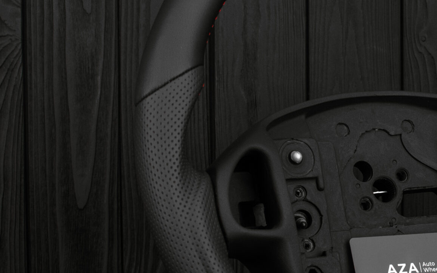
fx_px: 1407
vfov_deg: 11.1
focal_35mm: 118
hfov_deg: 17.4
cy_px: 165
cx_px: 393
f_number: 6.3
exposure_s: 1/125
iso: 500
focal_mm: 35
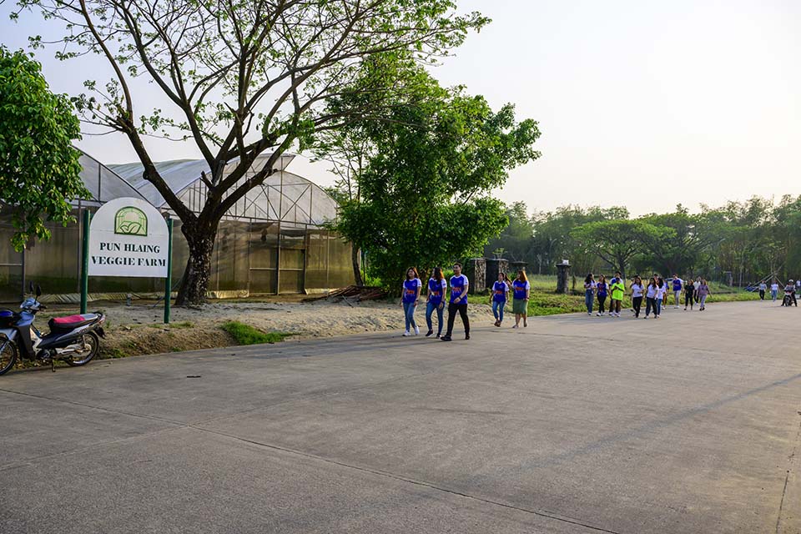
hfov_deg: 61.1
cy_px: 267
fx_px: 679
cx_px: 400
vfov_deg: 43.0
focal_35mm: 30
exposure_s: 1/400
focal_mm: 30.5
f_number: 8
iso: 500
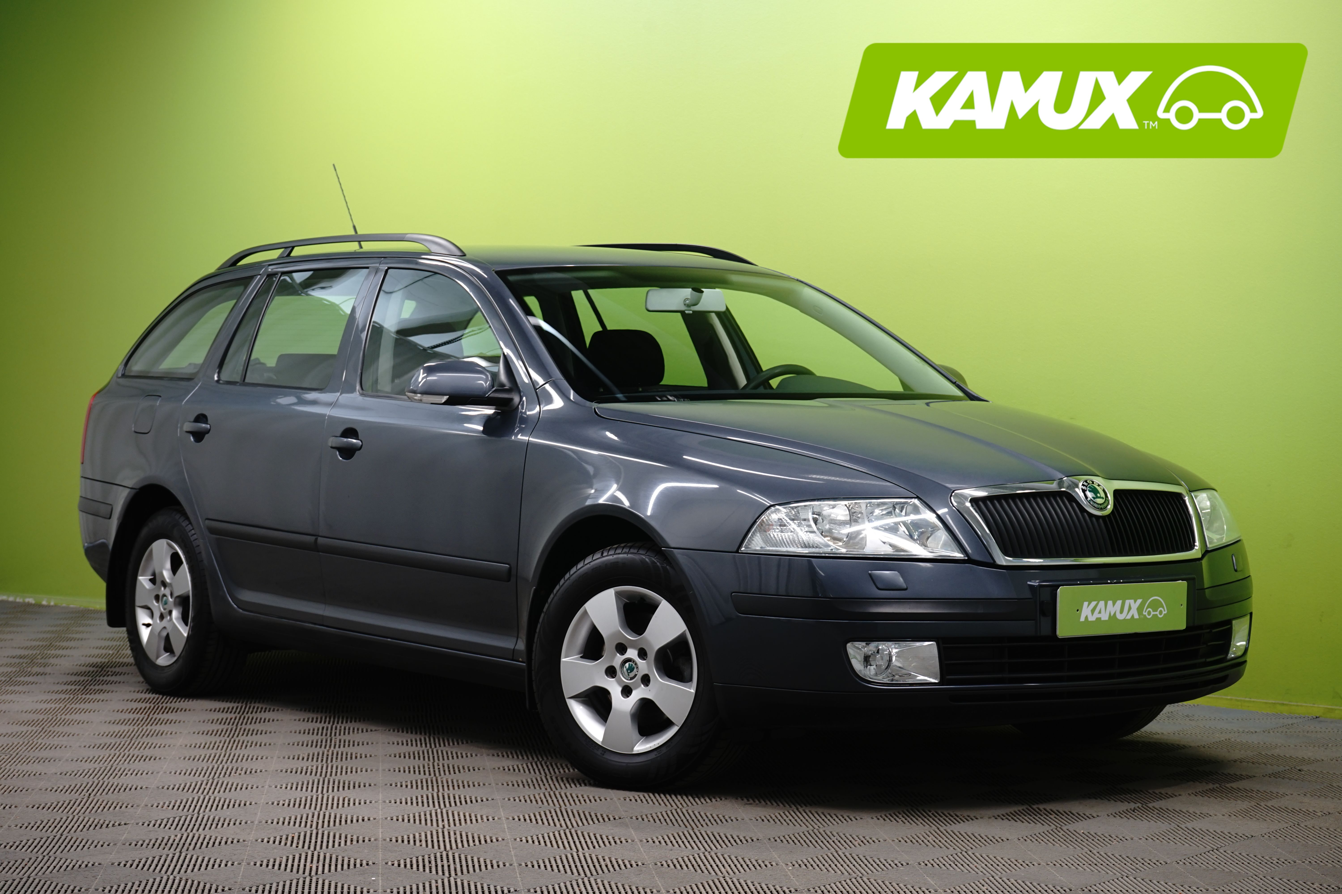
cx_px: 671
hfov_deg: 28.8
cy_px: 447
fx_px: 2609
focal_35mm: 70
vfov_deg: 19.5
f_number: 8
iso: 400
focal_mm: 70
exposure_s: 1/6
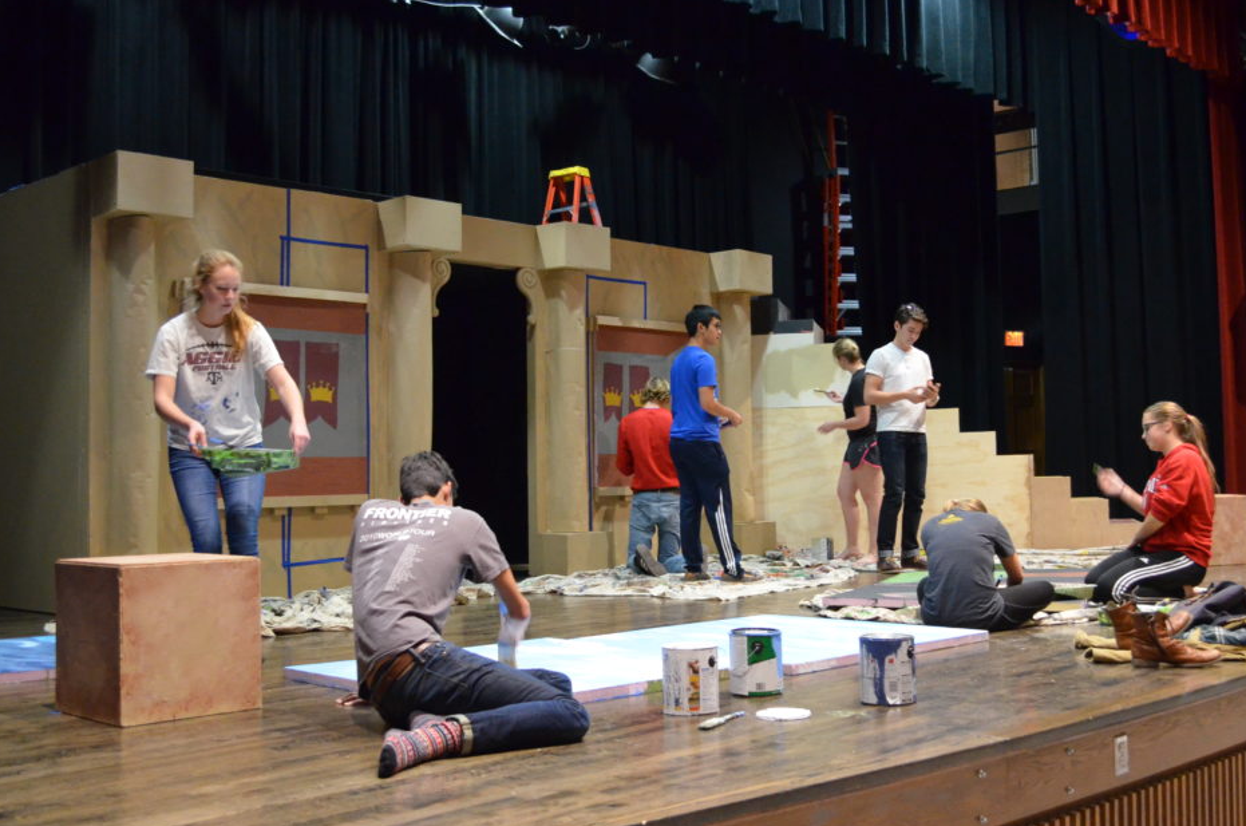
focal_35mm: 39
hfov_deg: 49.6
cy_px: 388
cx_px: 646
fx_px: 1347
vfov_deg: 34.1
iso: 3200
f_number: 4
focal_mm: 22
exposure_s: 1/20
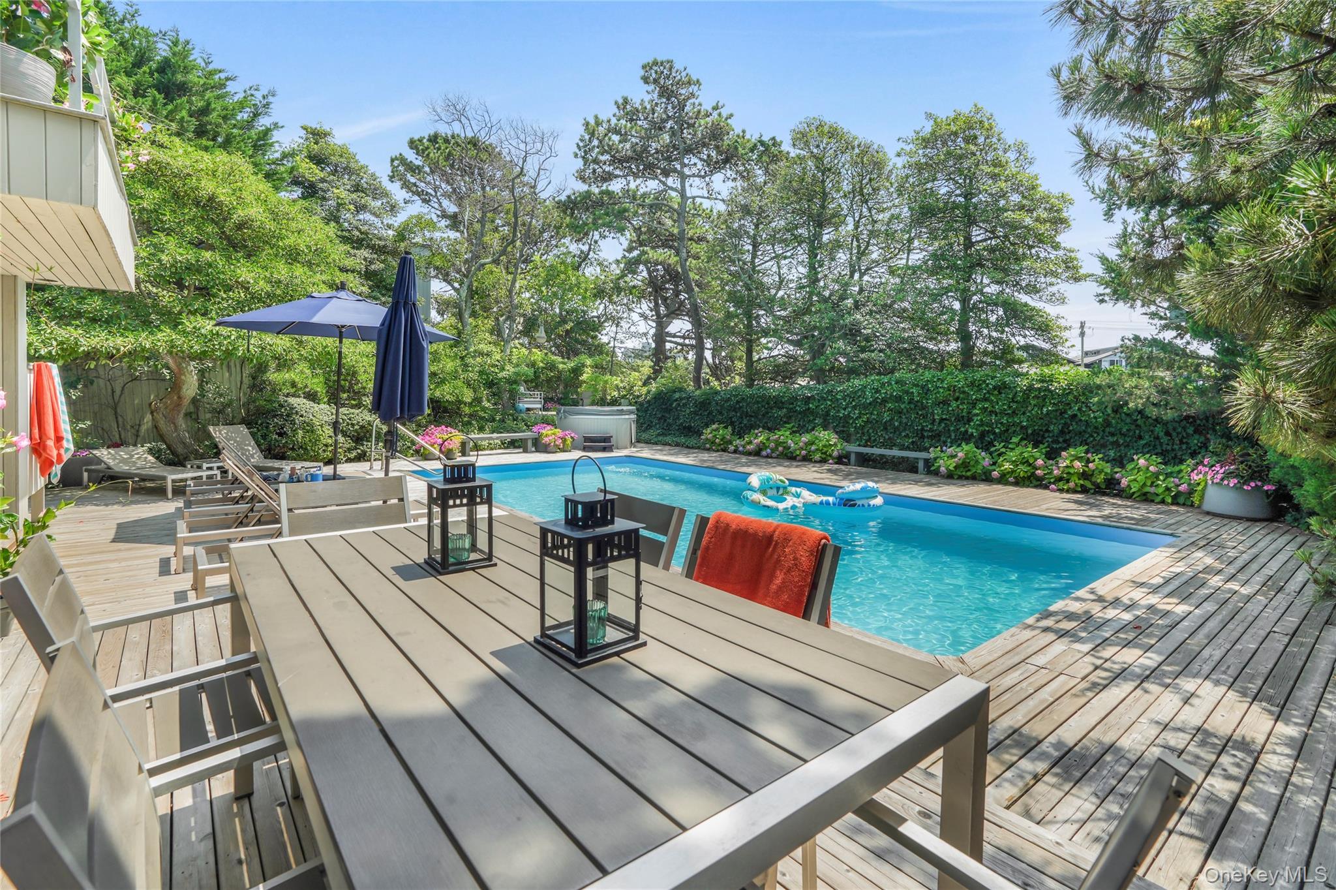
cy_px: 445
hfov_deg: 96.8
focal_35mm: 16
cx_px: 668
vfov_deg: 73.7
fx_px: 594
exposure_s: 1/60
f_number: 10
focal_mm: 16
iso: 100
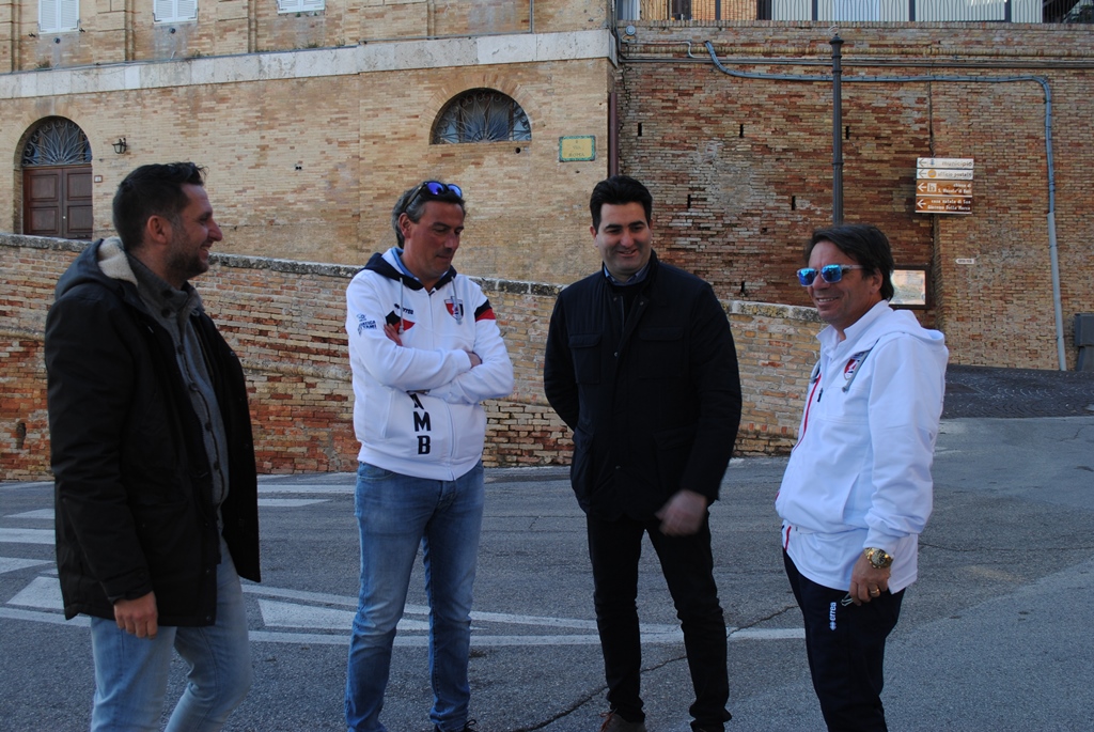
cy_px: 366
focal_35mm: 36
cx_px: 547
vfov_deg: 37.0
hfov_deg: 53.1
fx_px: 1095
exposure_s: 1/125
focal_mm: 24
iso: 125
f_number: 5.6
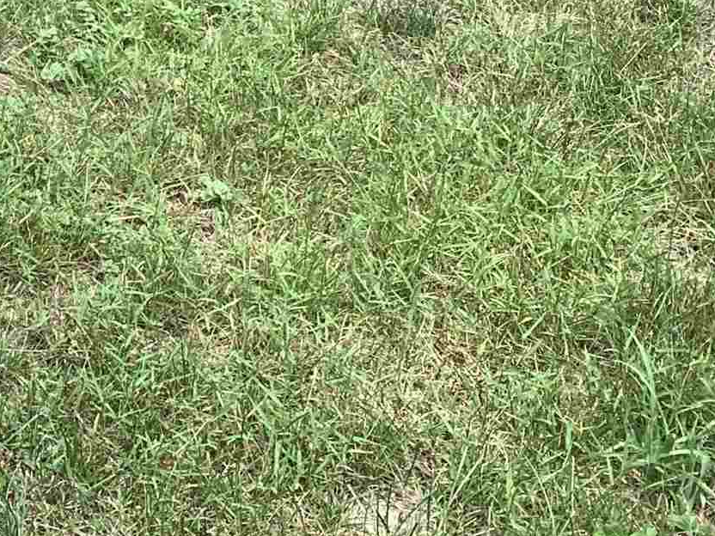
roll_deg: -4.3
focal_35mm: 96
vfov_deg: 14.6
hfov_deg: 17.0
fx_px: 1983
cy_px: -197
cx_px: -555
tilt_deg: -25.3
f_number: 1.8
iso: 25
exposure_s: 1/223
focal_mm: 4.25
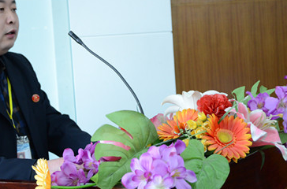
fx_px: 524
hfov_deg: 30.3
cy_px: 80
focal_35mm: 66
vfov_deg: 20.4
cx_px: 91
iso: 2000
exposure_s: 1/60
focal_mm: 32
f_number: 4.2
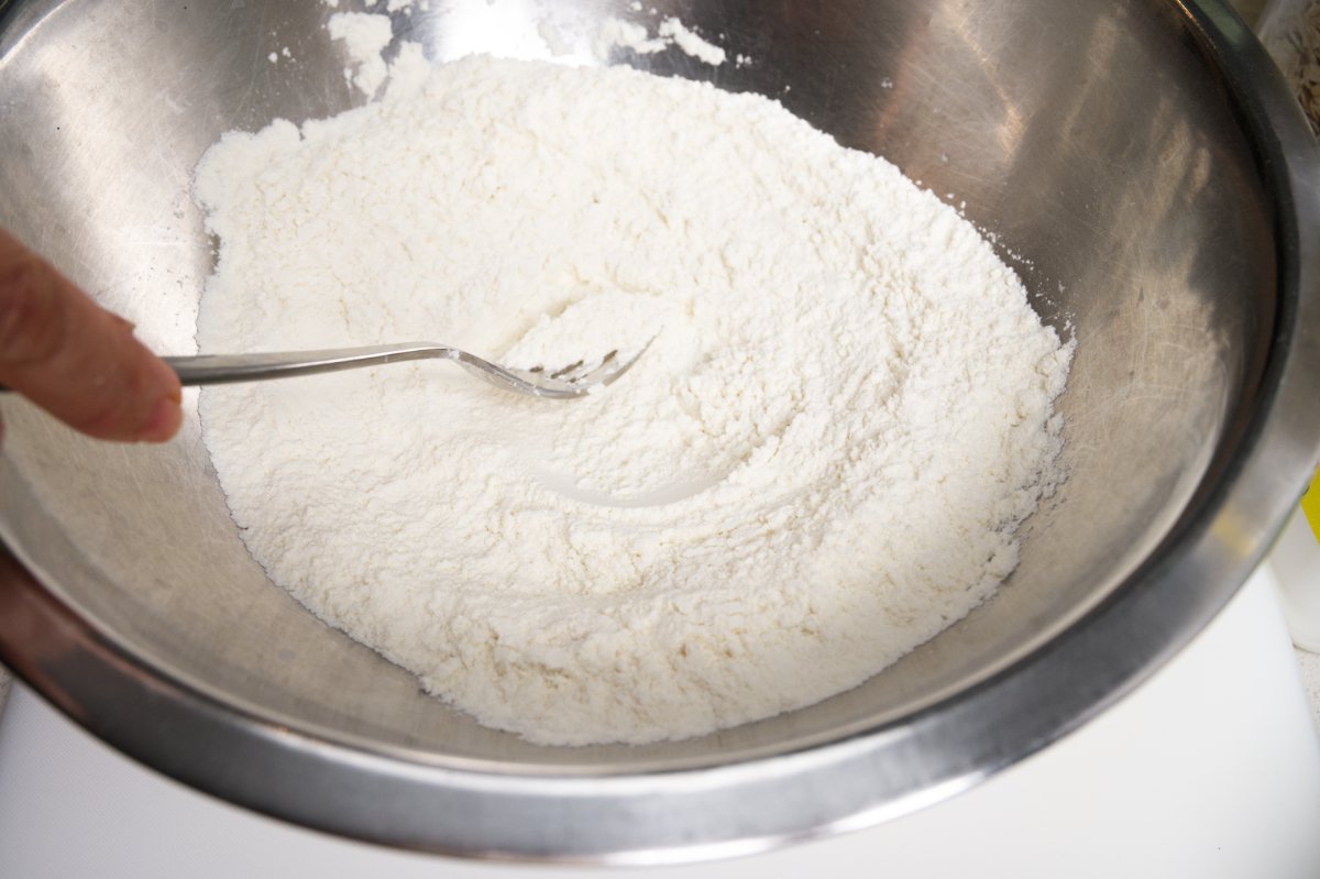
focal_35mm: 34
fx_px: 1264
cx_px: 660
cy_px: 440
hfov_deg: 55.1
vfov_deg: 38.3
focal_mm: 34.5
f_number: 8
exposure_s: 1/1250
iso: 1000
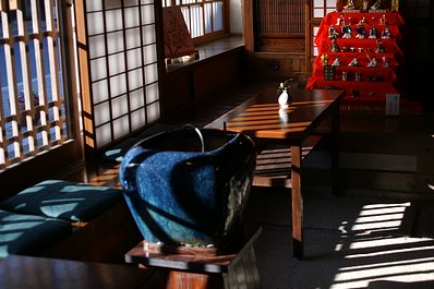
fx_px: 651
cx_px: 277
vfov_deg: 25.0
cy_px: 120
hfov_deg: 36.6
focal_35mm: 54
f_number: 2.5
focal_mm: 28
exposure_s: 1/800
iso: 200
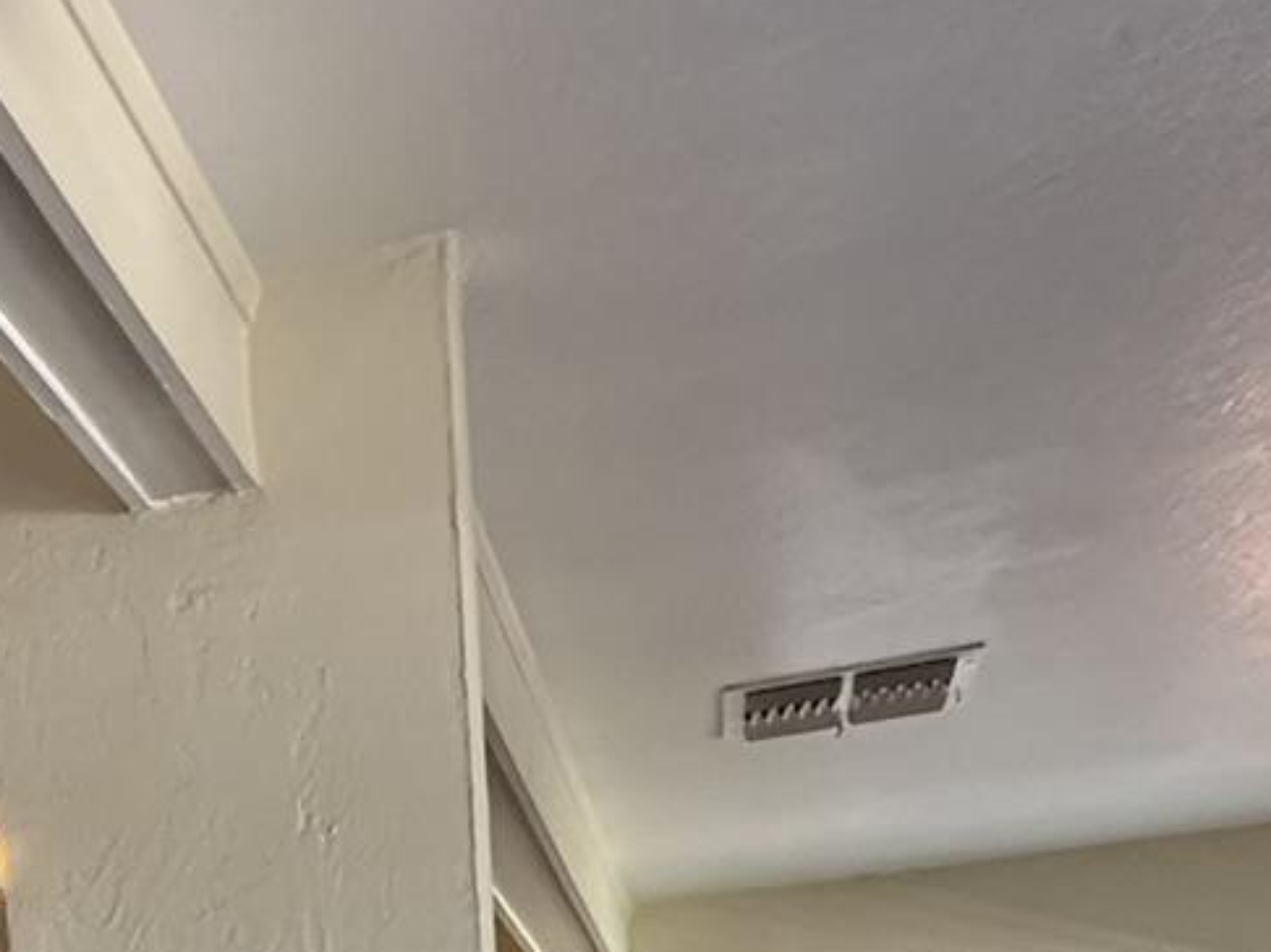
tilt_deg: +2.4
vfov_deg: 21.7
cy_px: 1326
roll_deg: +1.3
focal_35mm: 59
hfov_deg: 24.6
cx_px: -683
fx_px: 2165
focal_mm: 2.22
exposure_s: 1/60
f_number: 2.2
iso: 320
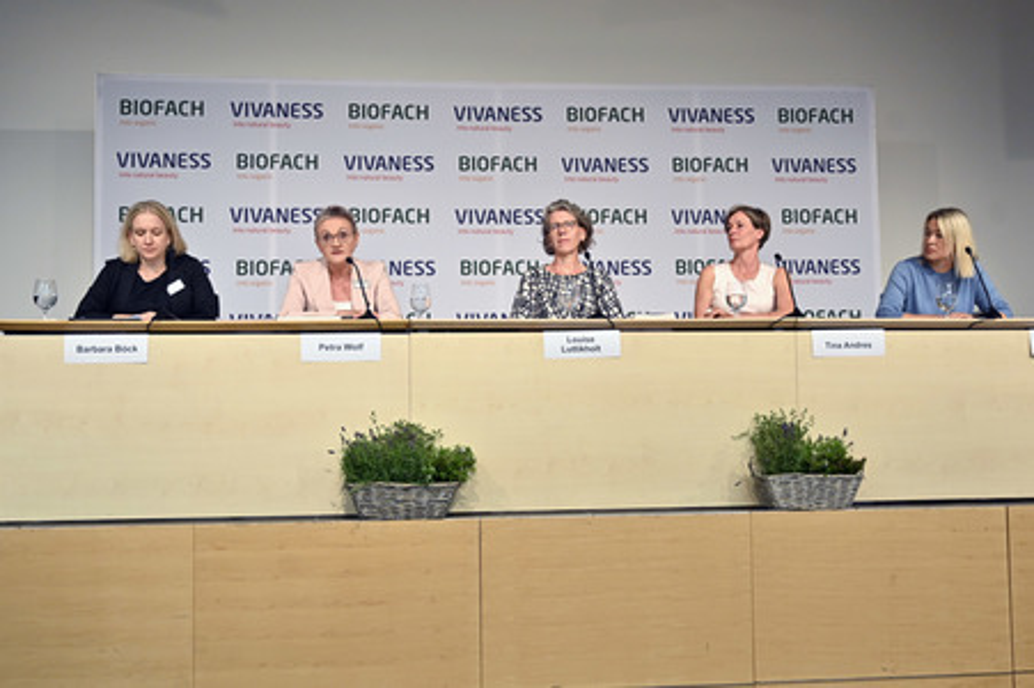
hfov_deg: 54.5
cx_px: 517
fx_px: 1005
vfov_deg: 37.8
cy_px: 344
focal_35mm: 35
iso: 1250
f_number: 4
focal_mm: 35
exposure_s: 1/320
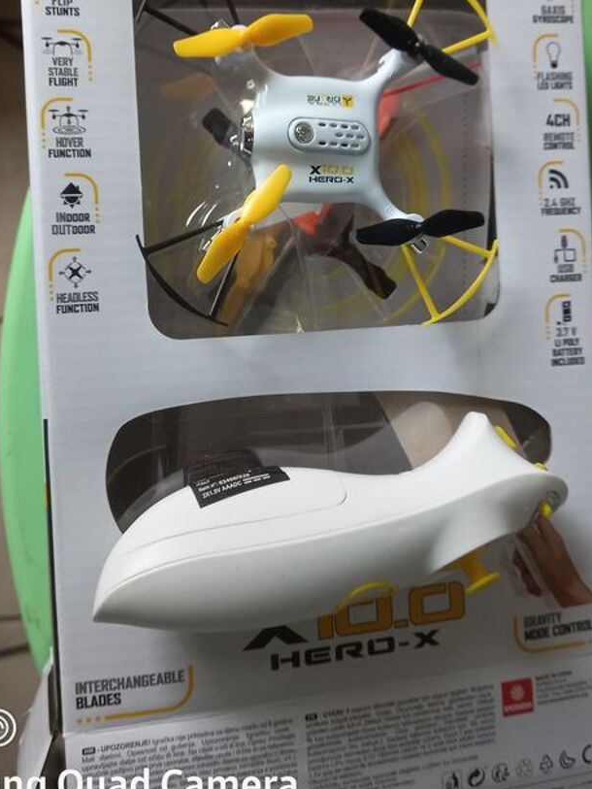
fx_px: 935
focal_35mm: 41
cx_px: 294
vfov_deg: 45.2
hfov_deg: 35.1
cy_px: 274
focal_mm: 4.6
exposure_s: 1/49
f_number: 2
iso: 200
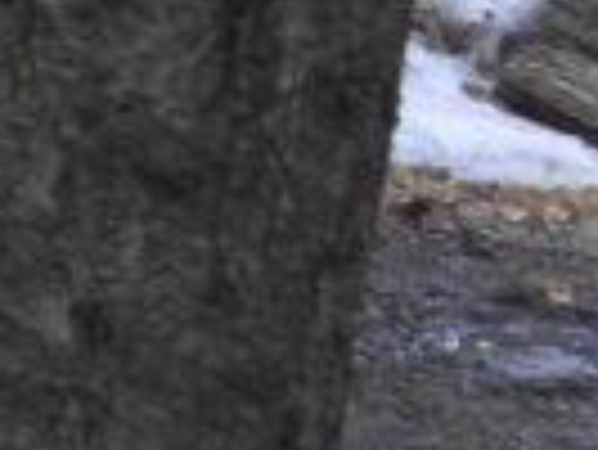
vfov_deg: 7.6
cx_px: -1385
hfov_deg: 8.1
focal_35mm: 195
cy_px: 382
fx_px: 3372
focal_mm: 18
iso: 1250
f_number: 4
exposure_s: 1/60
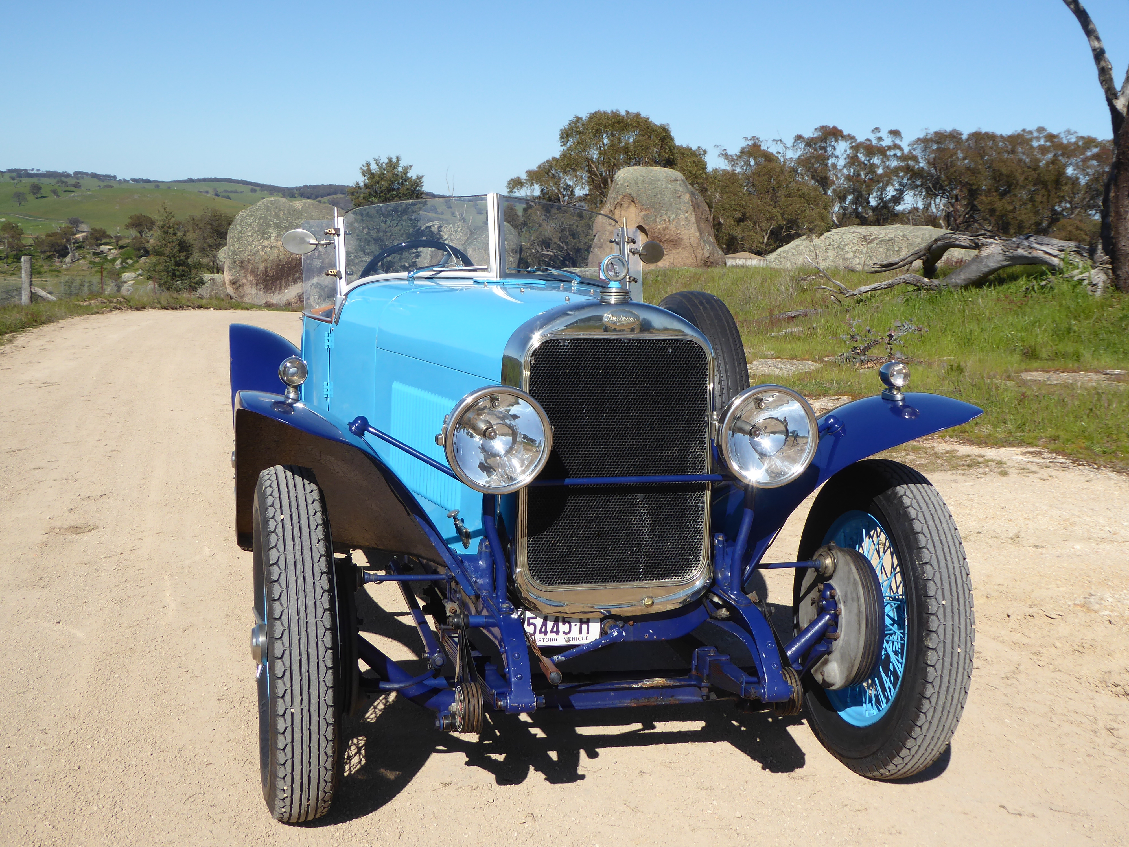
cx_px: 564
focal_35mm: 46
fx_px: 1500
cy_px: 424
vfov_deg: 31.5
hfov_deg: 41.2
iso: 80
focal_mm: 7.8
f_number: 3.9
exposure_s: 1/800
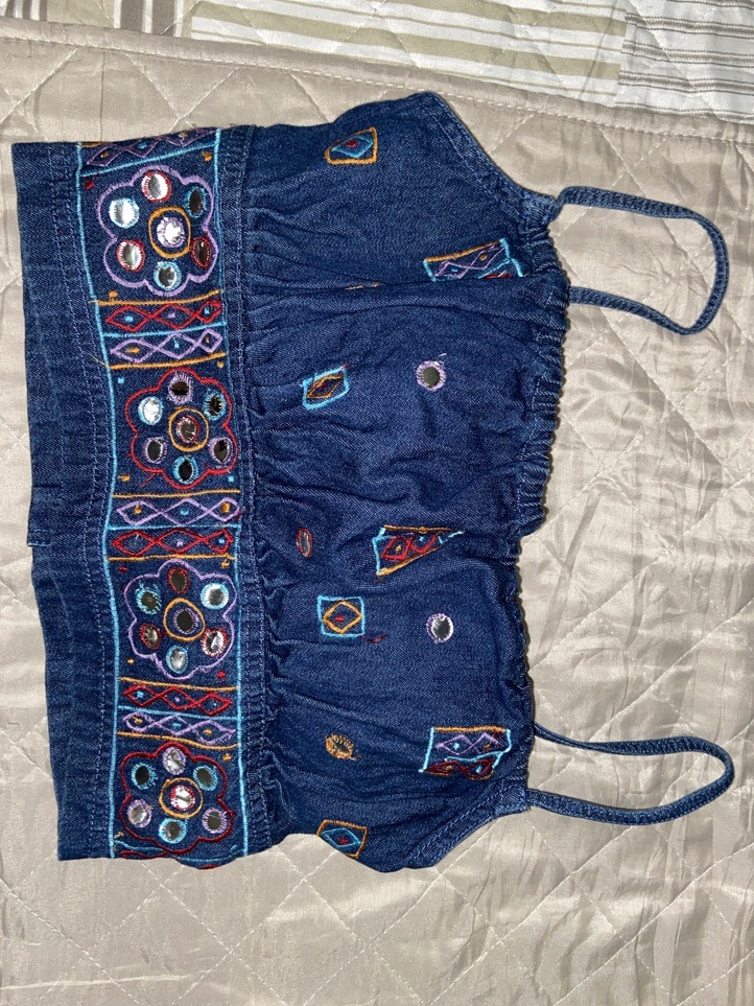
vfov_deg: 65.3
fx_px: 784
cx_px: 384
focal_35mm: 27
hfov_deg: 51.3
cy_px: 512
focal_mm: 4.25
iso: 40
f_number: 1.8
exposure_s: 1/32
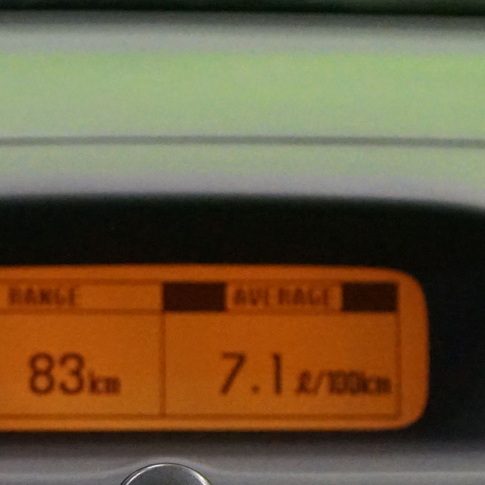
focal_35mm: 131
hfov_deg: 13.3
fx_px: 2077
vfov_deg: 13.1
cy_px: 484
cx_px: 169
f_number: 4
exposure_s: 1/60
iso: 6400
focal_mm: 34
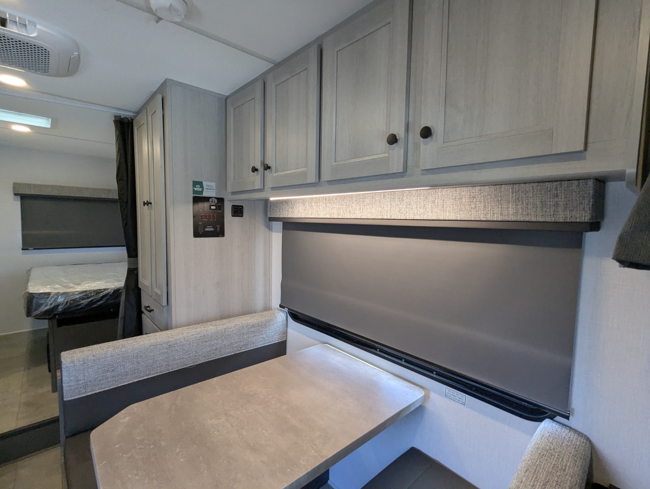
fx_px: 301
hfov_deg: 94.4
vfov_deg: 78.2
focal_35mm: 16
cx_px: 325
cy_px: 244
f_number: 2.2
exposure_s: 1/152
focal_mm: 2.35
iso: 393
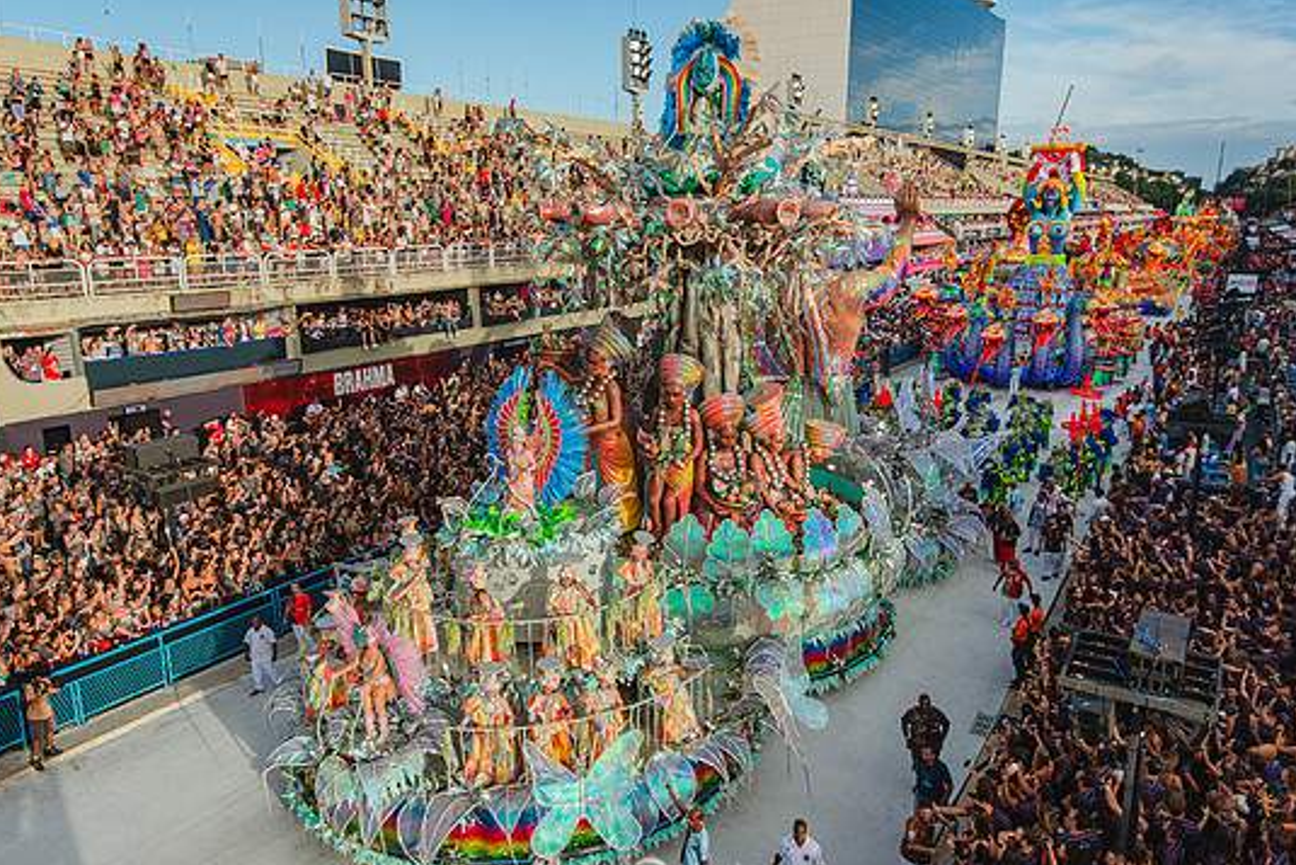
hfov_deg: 69.4
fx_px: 936
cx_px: 649
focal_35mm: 26
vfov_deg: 49.6
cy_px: 447
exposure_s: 1/1000
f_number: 4
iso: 200
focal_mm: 24
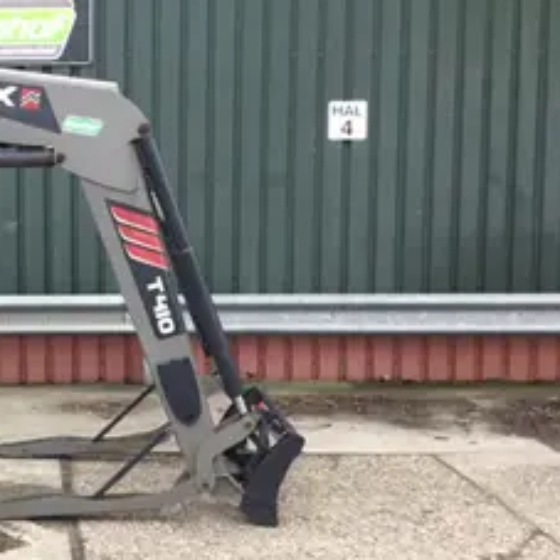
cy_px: 266
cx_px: 12
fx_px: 1062
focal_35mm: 58
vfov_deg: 29.5
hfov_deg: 28.0
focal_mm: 3.3
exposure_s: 1/100
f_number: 2.4
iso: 40
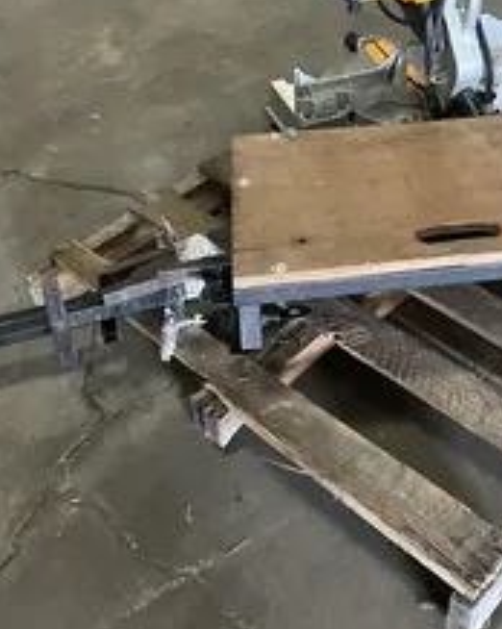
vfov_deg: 35.8
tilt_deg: -38.1
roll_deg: -3.6
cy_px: 231
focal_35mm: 52
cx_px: 427
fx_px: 967
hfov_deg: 28.3
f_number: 1.8
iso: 250
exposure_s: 1/60
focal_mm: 3
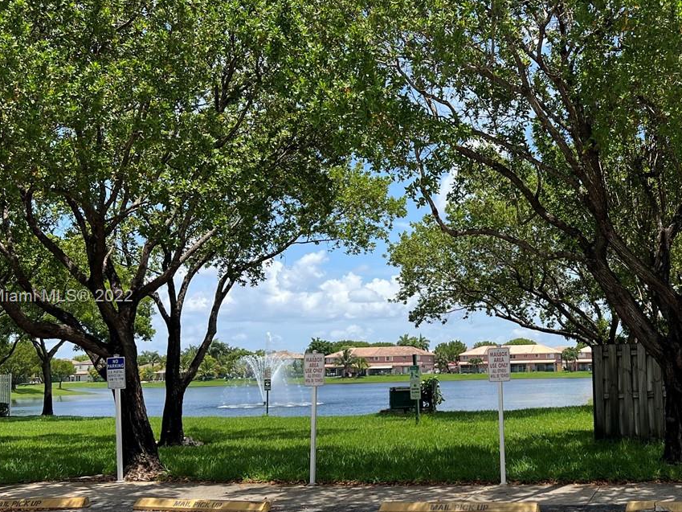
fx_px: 966
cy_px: 297
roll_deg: +0.9
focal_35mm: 49
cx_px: 519
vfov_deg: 29.6
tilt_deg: +3.9
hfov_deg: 37.8
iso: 50
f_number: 1.5
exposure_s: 1/3257
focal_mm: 5.7
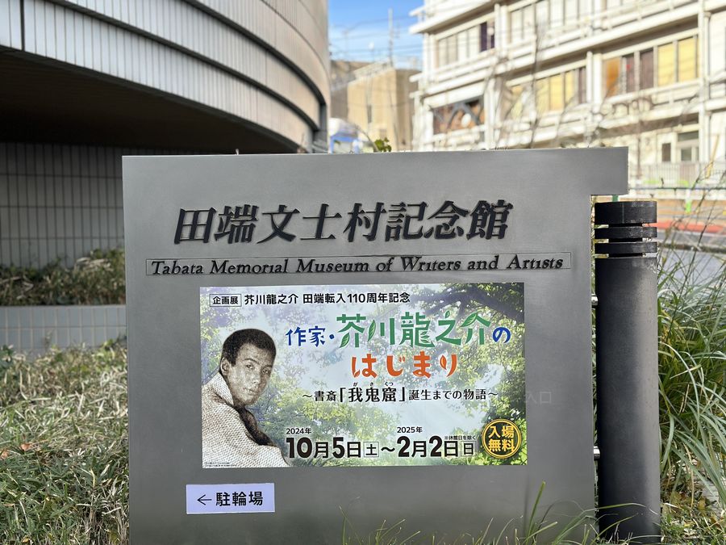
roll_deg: +0.8
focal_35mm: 48
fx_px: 1007
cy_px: 272
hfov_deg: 39.7
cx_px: 363
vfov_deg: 30.3
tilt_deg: -1.7
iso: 80
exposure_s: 1/843
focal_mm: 6.86
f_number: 1.78
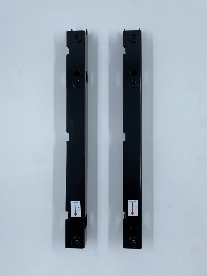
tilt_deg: -87.5
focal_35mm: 26
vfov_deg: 67.3
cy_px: 138
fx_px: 207
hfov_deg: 53.1
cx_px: 104
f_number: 1.8
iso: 32
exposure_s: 1/669
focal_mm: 4.25
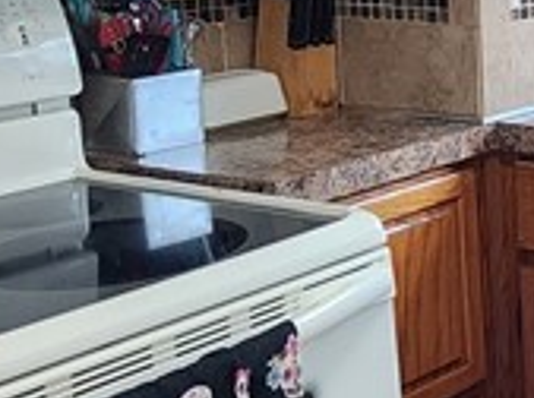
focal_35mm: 79
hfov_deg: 20.0
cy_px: 76
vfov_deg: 18.4
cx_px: 878
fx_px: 1216
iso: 320
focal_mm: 2.2
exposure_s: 1/40
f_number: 2.2
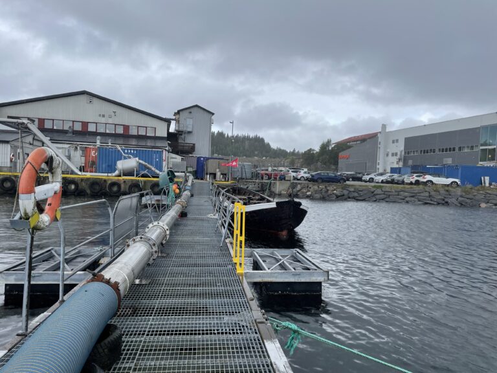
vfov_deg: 53.1
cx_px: 248
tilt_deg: -1.1
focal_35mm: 26
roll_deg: -2.6
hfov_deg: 67.3
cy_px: 186
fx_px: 373
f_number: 1.6
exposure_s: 1/1795
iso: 32
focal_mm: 4.2
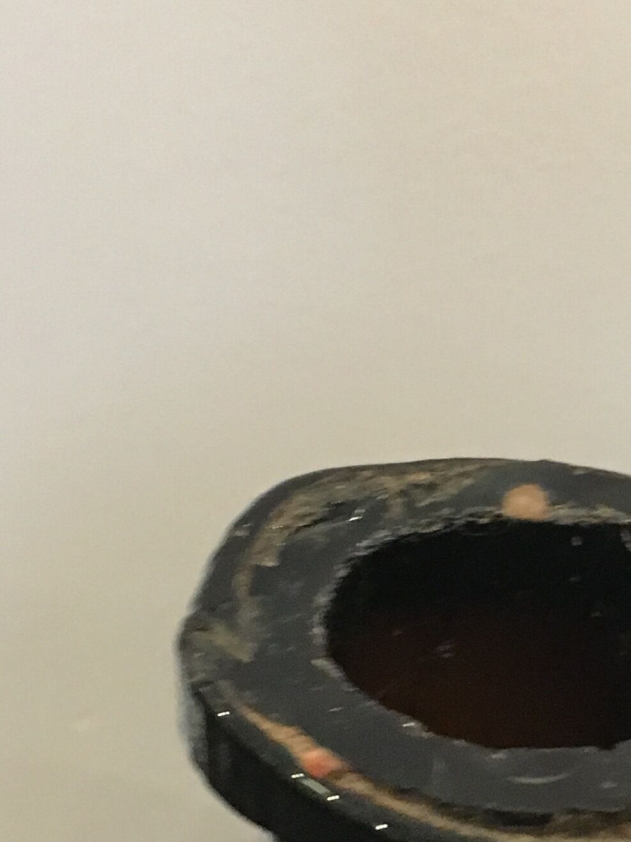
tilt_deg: -40.6
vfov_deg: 21.8
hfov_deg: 16.4
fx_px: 2164
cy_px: 659
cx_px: 548
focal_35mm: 89
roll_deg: -5.1
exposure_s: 1/17
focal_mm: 4.15
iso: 200
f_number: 2.2
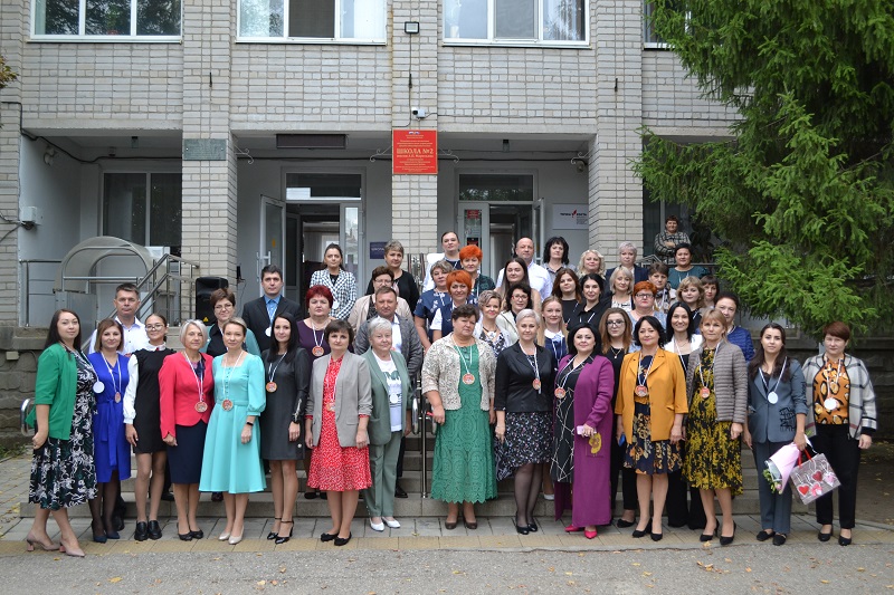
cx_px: 447
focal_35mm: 36
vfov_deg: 36.9
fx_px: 894
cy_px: 298
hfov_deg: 53.1
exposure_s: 1/100
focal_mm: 24
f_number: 5
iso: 400
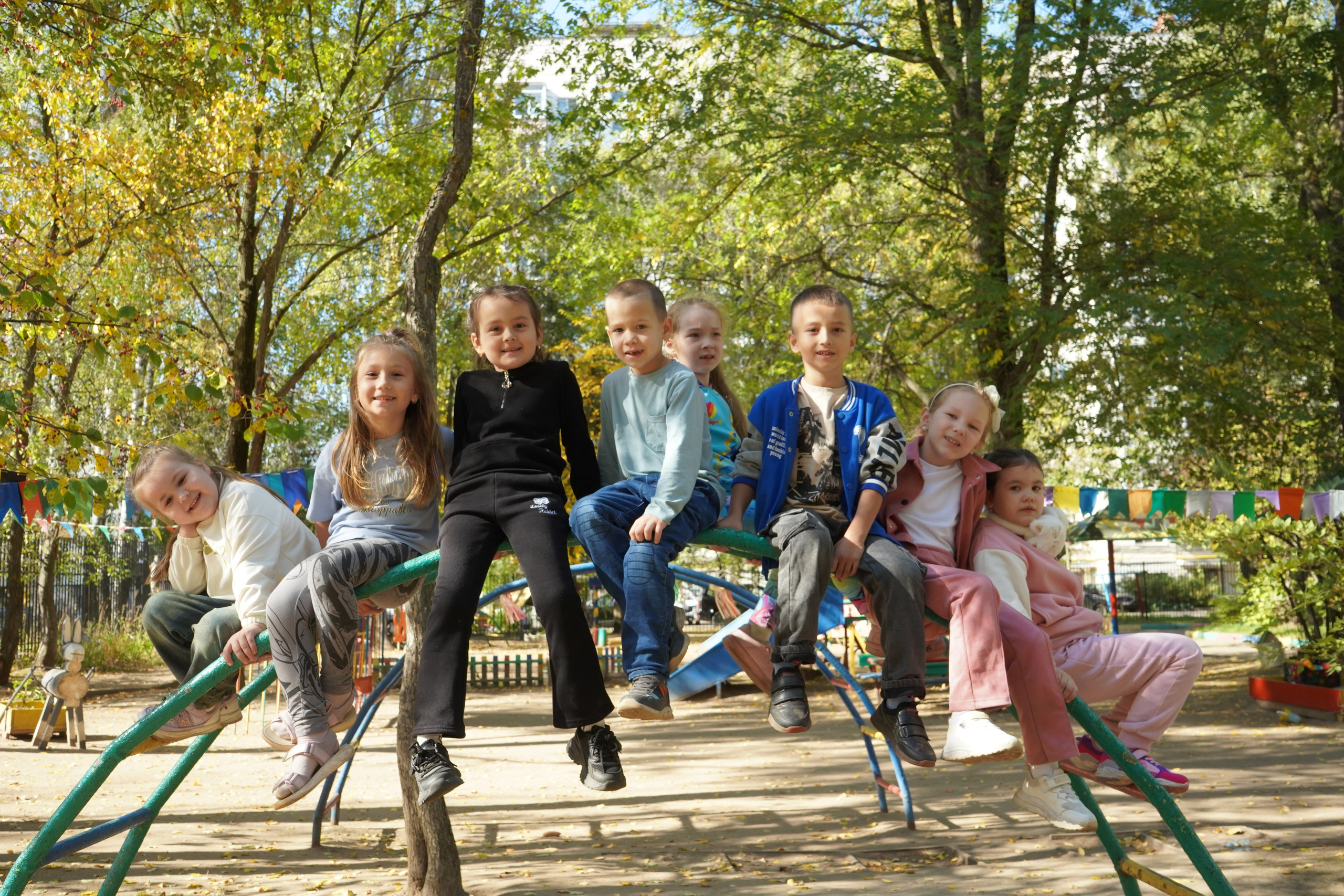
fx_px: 1232
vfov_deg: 40.0
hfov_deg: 57.2
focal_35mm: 33
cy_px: 448
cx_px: 672
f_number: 7.1
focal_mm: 33
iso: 1250
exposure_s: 1/640
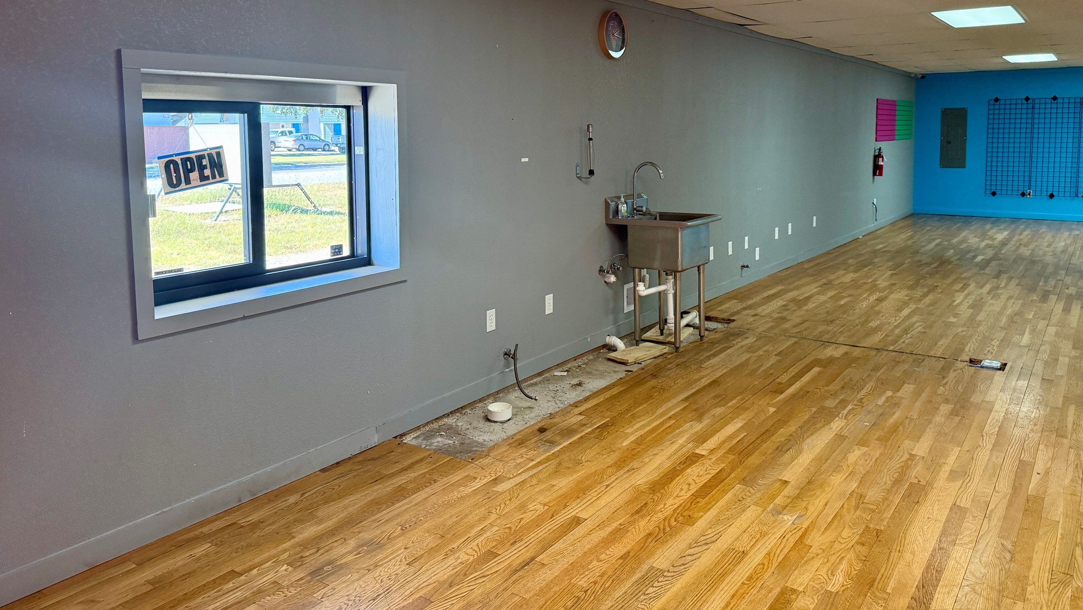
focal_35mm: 27
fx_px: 775
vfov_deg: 42.3
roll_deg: +0.2
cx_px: 543
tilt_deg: -3.6
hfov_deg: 69.9
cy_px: 198
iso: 200
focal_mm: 6.76
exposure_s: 1/124
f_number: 1.78
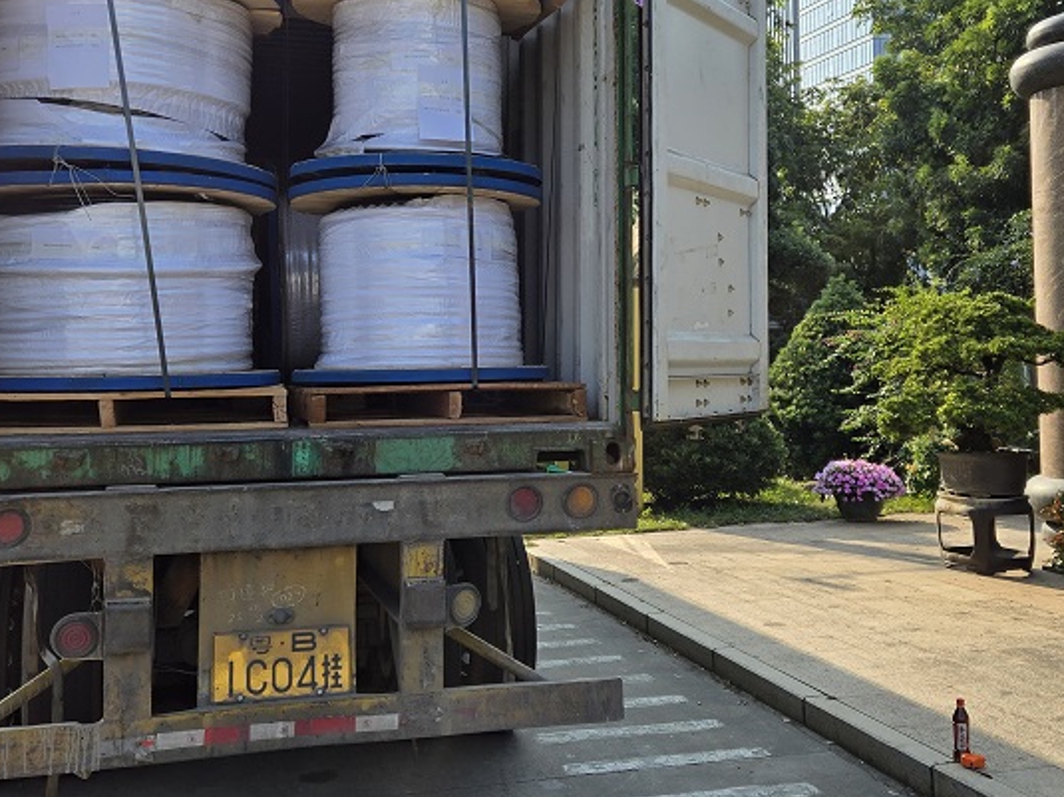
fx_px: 1321
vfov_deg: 33.4
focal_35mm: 43
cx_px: 555
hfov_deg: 43.8
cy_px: 288
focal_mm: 5.4
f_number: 1.8
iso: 25
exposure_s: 1/1951
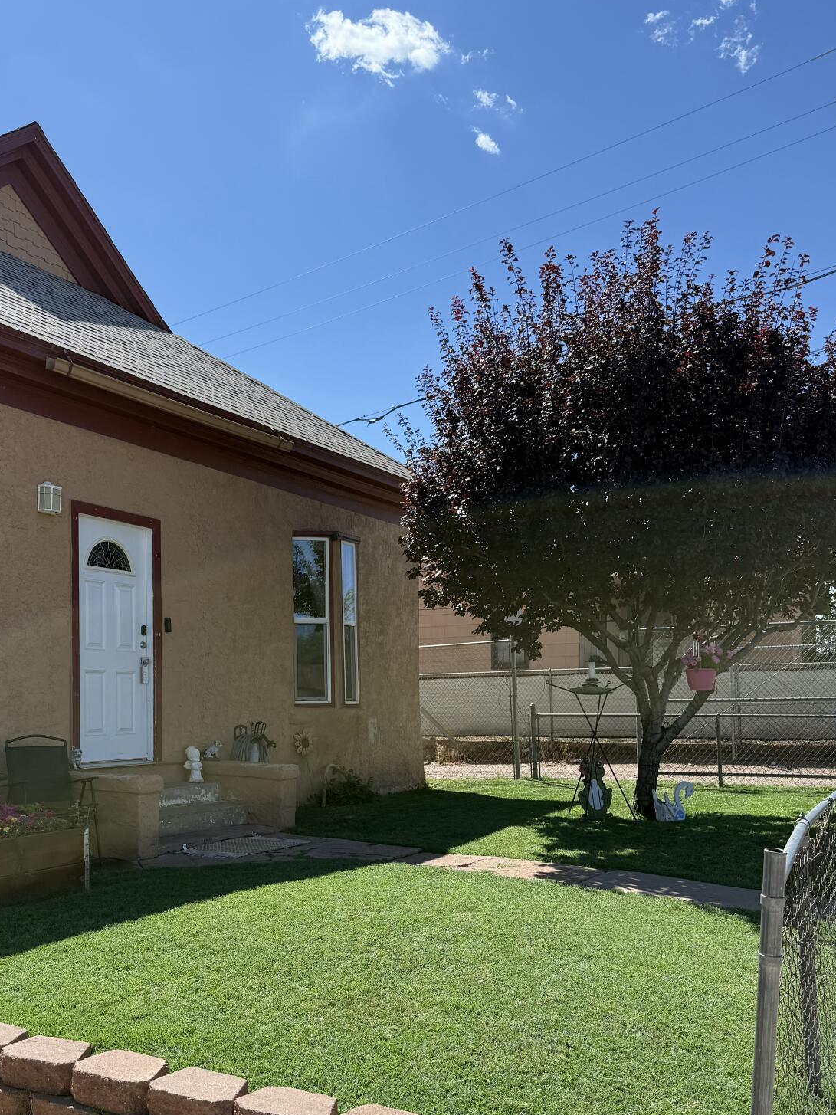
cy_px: 684
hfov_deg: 42.5
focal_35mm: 33
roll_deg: +0.5
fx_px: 1063
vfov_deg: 54.8
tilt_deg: +1.7
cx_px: 300
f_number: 1.78
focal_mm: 6.76
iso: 80
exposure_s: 1/3425
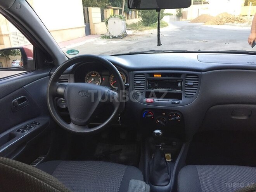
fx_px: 214
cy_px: 96
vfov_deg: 48.2
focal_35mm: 29
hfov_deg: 61.7
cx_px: 128
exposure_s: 1/33
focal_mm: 4.15
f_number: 2.2
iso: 50
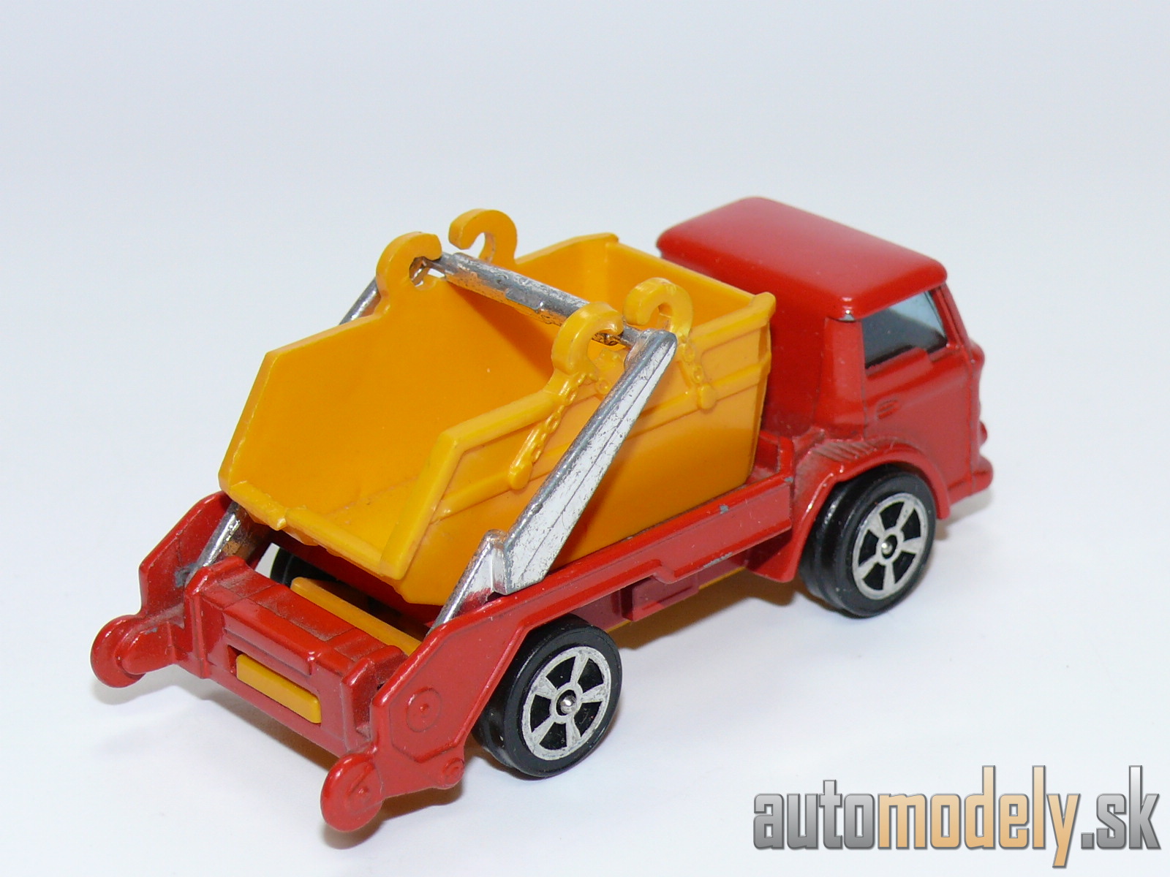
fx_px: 3549
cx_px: 585
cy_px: 438
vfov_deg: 14.1
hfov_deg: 18.7
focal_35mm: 105
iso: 100
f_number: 4
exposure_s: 1/30
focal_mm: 13.7
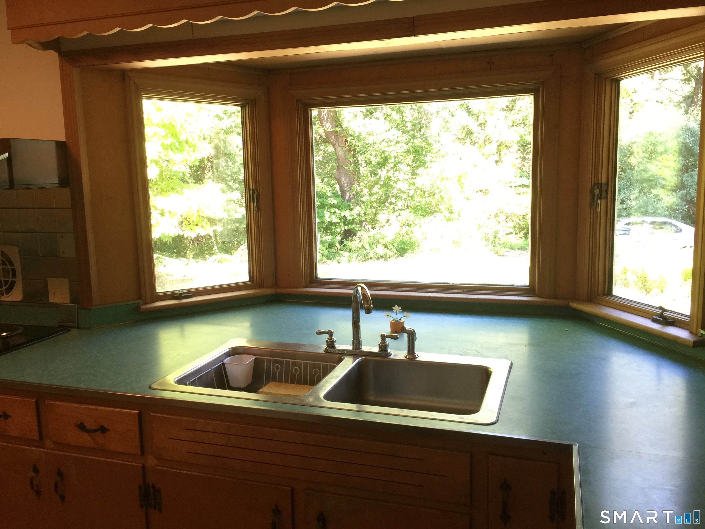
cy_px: 264
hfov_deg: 61.7
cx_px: 352
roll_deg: +0.7
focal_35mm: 29
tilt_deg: -8.5
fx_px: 591
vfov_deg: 48.2
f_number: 2.2
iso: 50
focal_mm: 4.15
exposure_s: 1/30
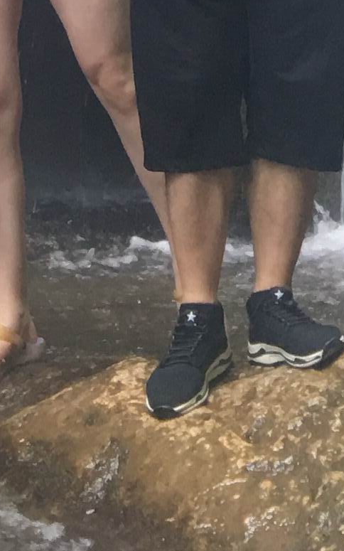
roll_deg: -2.7
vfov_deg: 10.9
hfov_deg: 8.1
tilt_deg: +18.8
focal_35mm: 160
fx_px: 2401
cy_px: -803
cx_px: -63
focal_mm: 4.15
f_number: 2.2
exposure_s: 1/33
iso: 25
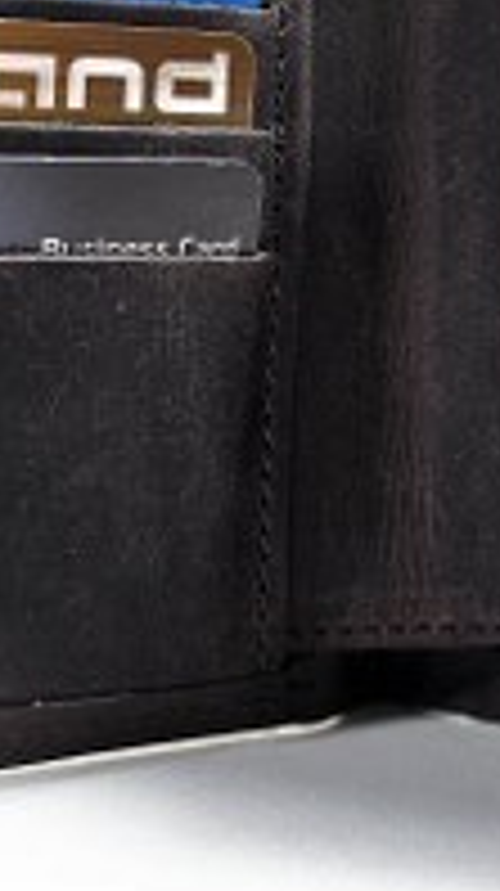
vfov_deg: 26.0
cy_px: 238
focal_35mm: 81
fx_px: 1914
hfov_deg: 14.8
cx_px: 387
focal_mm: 6.3
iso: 16
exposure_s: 1/100
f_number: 1.7
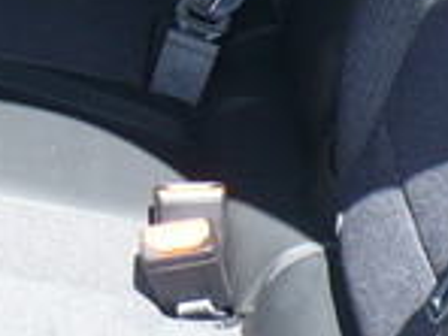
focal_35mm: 160
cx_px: -21
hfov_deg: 12.2
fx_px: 2071
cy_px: 24
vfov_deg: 9.2
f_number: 2.8
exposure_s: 1/160
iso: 100
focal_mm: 6.1
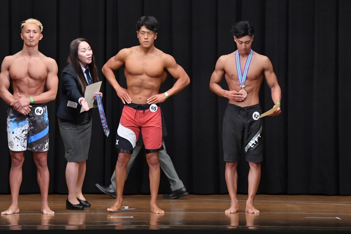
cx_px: 176
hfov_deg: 9.5
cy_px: 117
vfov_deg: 6.3
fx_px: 2115
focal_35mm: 217
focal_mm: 145
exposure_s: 1/400
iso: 8000
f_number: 5.6
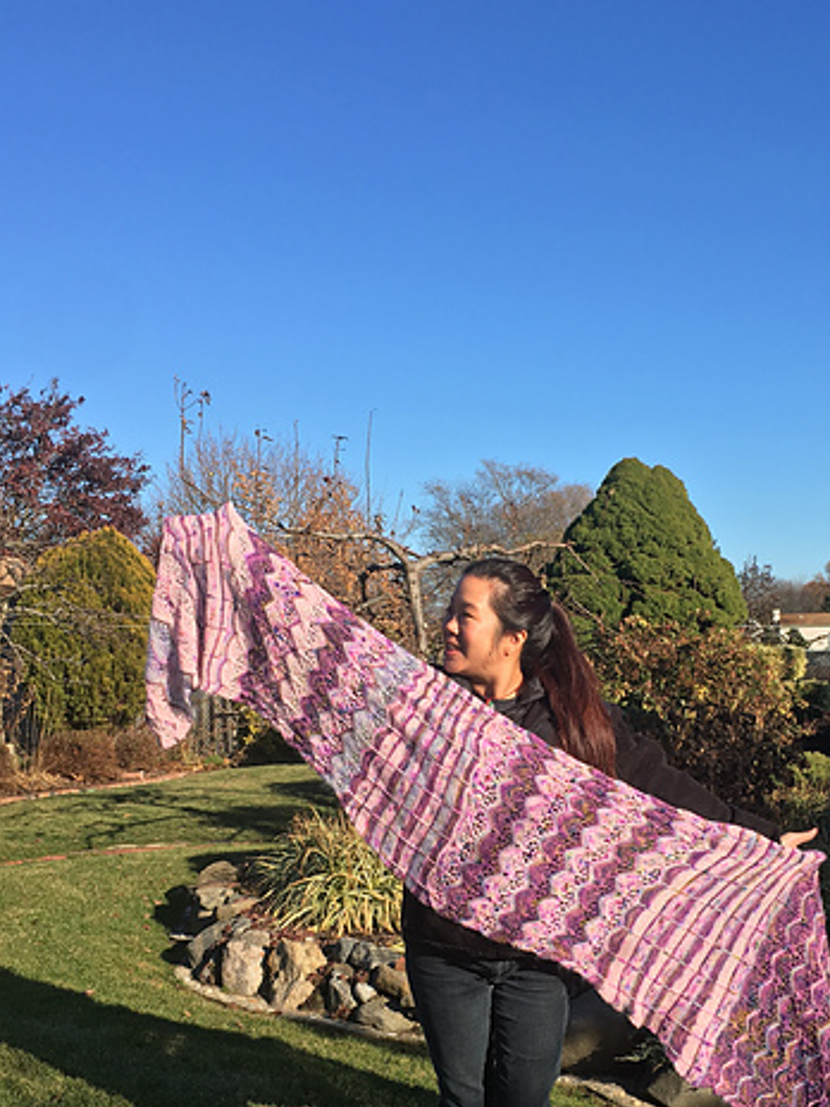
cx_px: 472
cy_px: 701
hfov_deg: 35.9
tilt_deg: -2.3
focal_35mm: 40
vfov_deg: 46.3
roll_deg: +2.0
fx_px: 1279
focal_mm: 4.15
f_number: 2.2
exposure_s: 1/1068
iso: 25
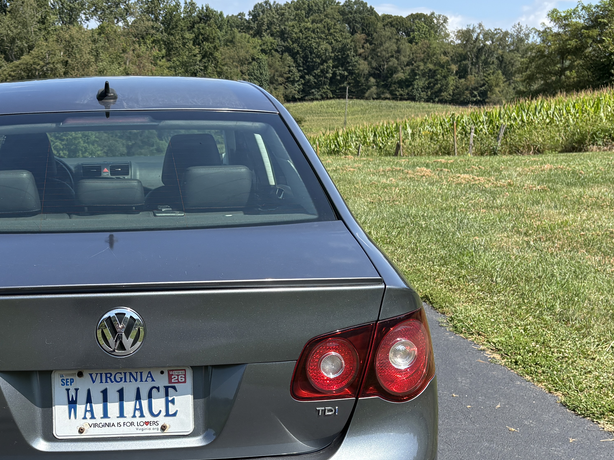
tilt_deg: -10.9
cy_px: 307
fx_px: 887
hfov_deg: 37.0
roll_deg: -1.0
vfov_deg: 28.9
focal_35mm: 50
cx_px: 130
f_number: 1.6
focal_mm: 5.96
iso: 64
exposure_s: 1/2283
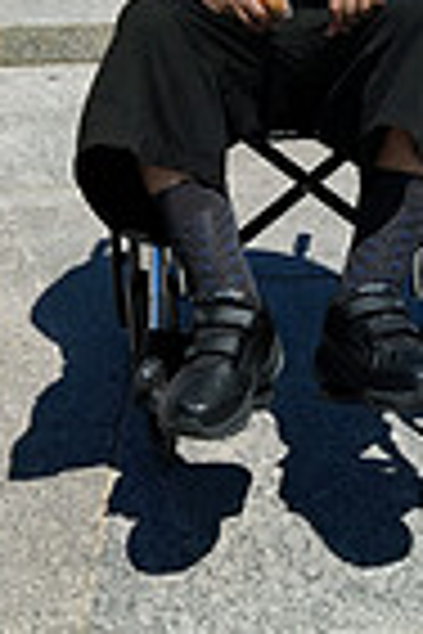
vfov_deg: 18.0
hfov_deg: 13.6
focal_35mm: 101
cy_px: -333
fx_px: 1773
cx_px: 284
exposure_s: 1/250
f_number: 20
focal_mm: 21
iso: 400
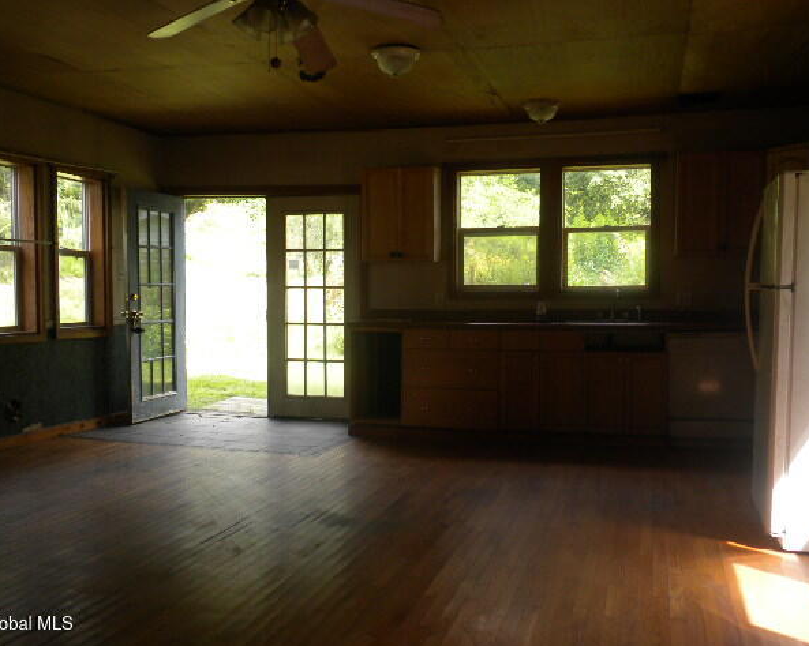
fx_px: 933
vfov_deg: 38.2
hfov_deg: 46.9
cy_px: 326
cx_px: 409
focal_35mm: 39
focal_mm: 6.6
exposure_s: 1/72.5
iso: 64
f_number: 3.5
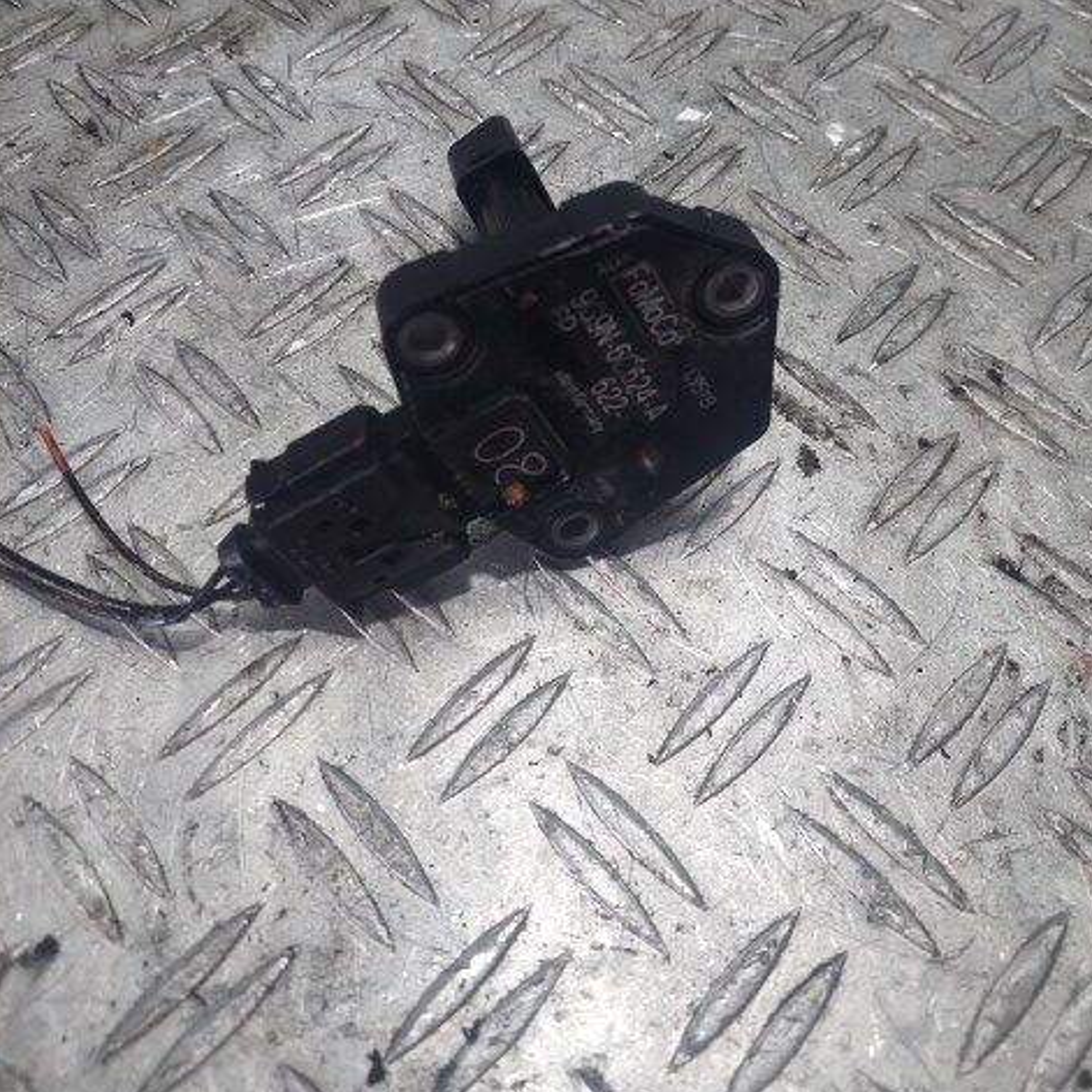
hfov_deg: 54.0
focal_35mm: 30
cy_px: 399
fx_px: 1071
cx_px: 549
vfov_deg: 53.3
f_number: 1.8
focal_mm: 5.23
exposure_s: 1/100
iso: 64
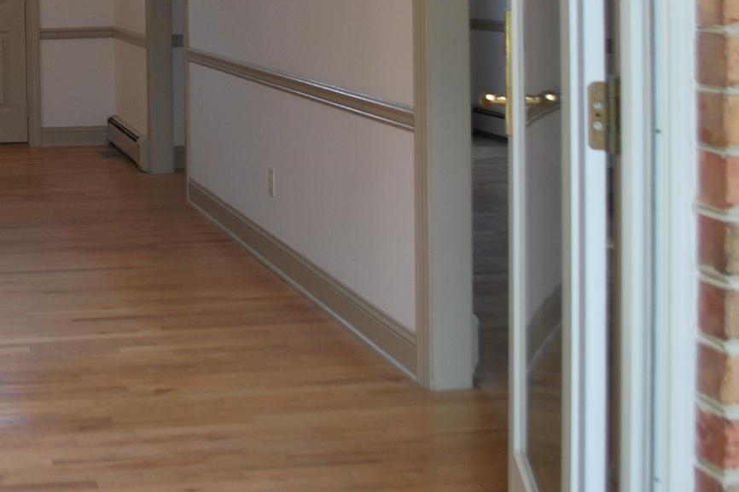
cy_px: -38
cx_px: 0
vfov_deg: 20.3
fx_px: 1313
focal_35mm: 64
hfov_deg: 29.4
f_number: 3.5
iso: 200
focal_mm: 18
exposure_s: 1/50
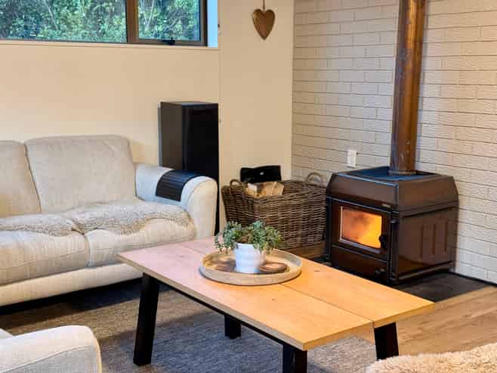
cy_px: 186
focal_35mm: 48
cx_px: 248
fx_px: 689
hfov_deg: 39.7
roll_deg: +0.4
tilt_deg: -9.9
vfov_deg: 30.2
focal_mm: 6.76
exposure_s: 1/50
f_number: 1.78
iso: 160
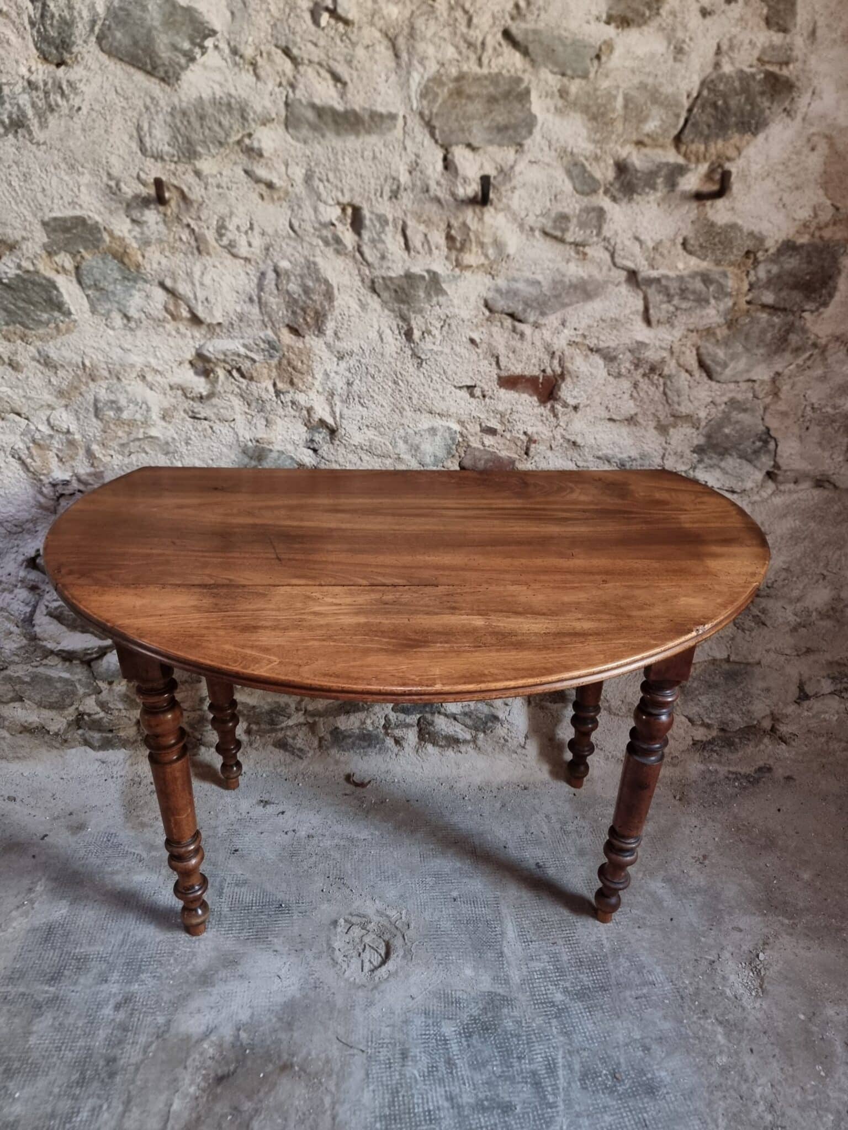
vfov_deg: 71.6
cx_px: 424
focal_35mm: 24
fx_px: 784
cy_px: 565
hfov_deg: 56.8
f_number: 1.8
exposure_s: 1/25
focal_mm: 6.7
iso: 640
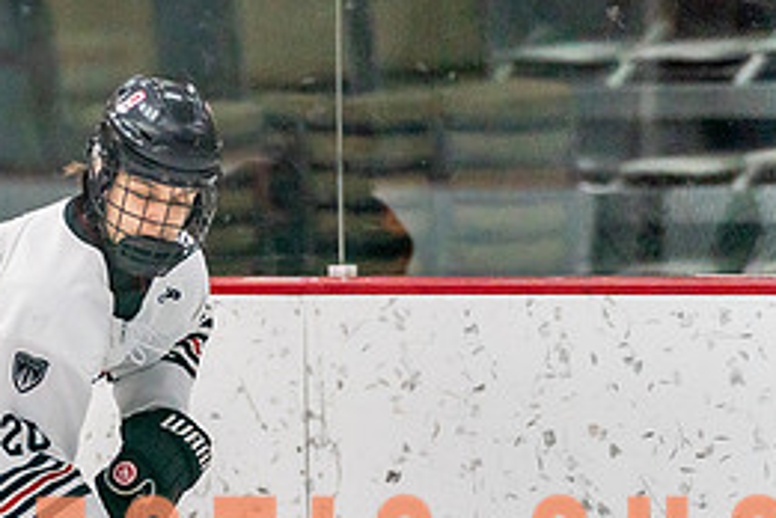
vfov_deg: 3.4
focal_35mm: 399
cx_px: -20
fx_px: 8600
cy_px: 603
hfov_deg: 5.2
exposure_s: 1/1250
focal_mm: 147
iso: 3200
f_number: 2.8
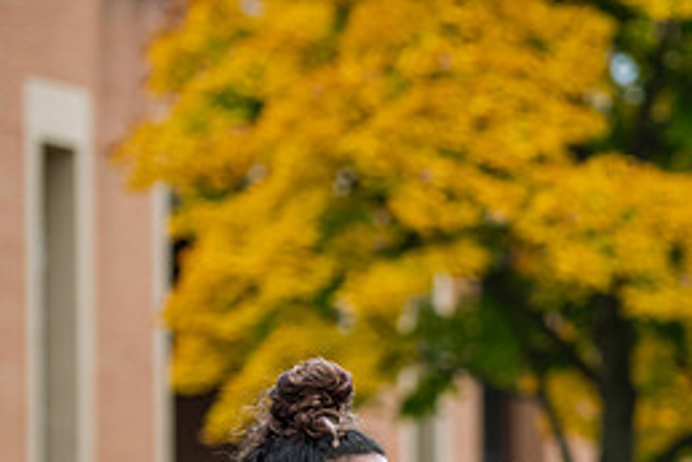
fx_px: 4308
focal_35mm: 224
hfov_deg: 9.1
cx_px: 740
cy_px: 479
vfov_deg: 6.1
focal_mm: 100
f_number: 3.2
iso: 160
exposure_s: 1/500
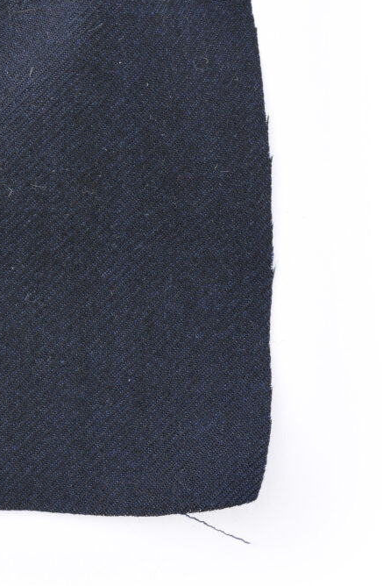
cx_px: 111
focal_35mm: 115
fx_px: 1870
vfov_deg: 17.7
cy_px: 180
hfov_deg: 11.9
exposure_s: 1/10
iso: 100
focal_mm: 50
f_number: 8
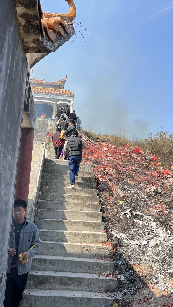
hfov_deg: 35.6
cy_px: 154
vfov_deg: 59.5
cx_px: 73
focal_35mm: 33
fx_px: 269
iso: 50
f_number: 1.5
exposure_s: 1/2299
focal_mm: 5.7
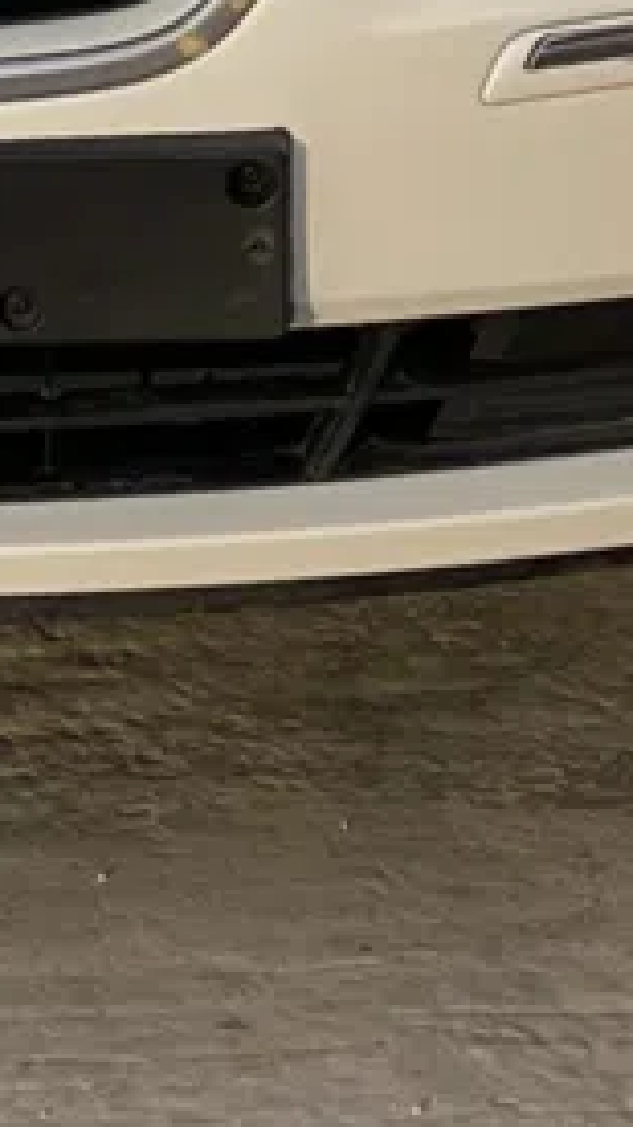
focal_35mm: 280
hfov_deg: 4.3
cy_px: -847
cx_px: -314
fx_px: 8365
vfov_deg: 7.5
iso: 32
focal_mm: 6
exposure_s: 1/623
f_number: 2
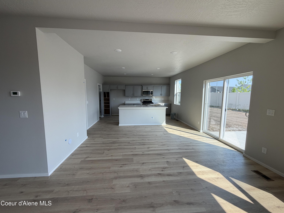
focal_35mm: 14
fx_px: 115
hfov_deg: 102.1
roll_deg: -0.1
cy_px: 106
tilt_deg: -6.9
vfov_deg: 85.7
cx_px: 142
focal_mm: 2.22
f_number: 2.2
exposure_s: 1/182
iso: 40
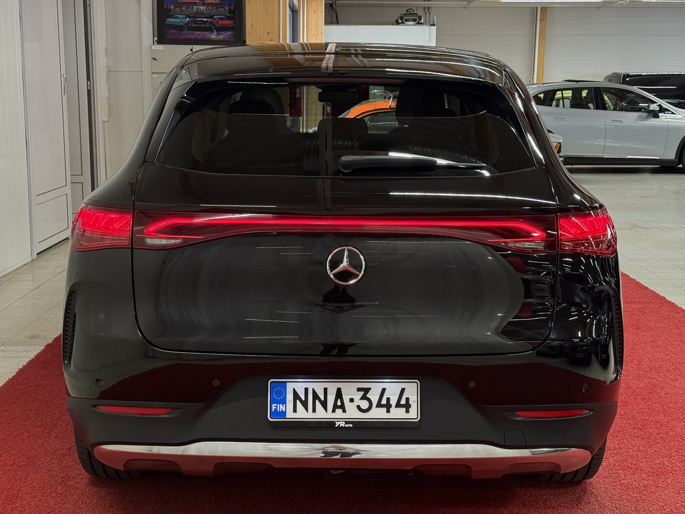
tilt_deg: -9.1
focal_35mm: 48
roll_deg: -0.8
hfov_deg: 39.7
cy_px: 257
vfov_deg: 30.3
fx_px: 950
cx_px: 342
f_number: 1.78
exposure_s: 1/100
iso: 160
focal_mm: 6.76
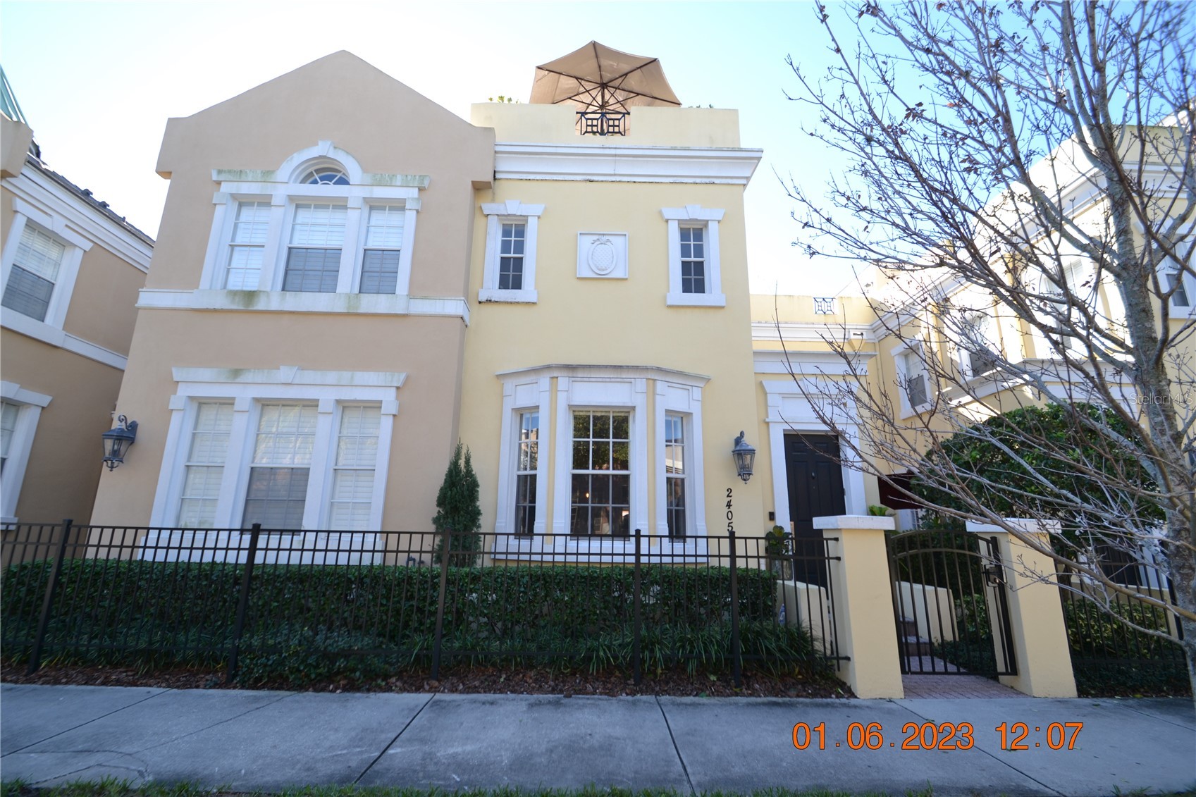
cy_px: 398
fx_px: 498
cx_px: 598
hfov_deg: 100.4
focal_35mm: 15
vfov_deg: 77.3
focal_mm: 10
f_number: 5.6
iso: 125
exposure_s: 1/125
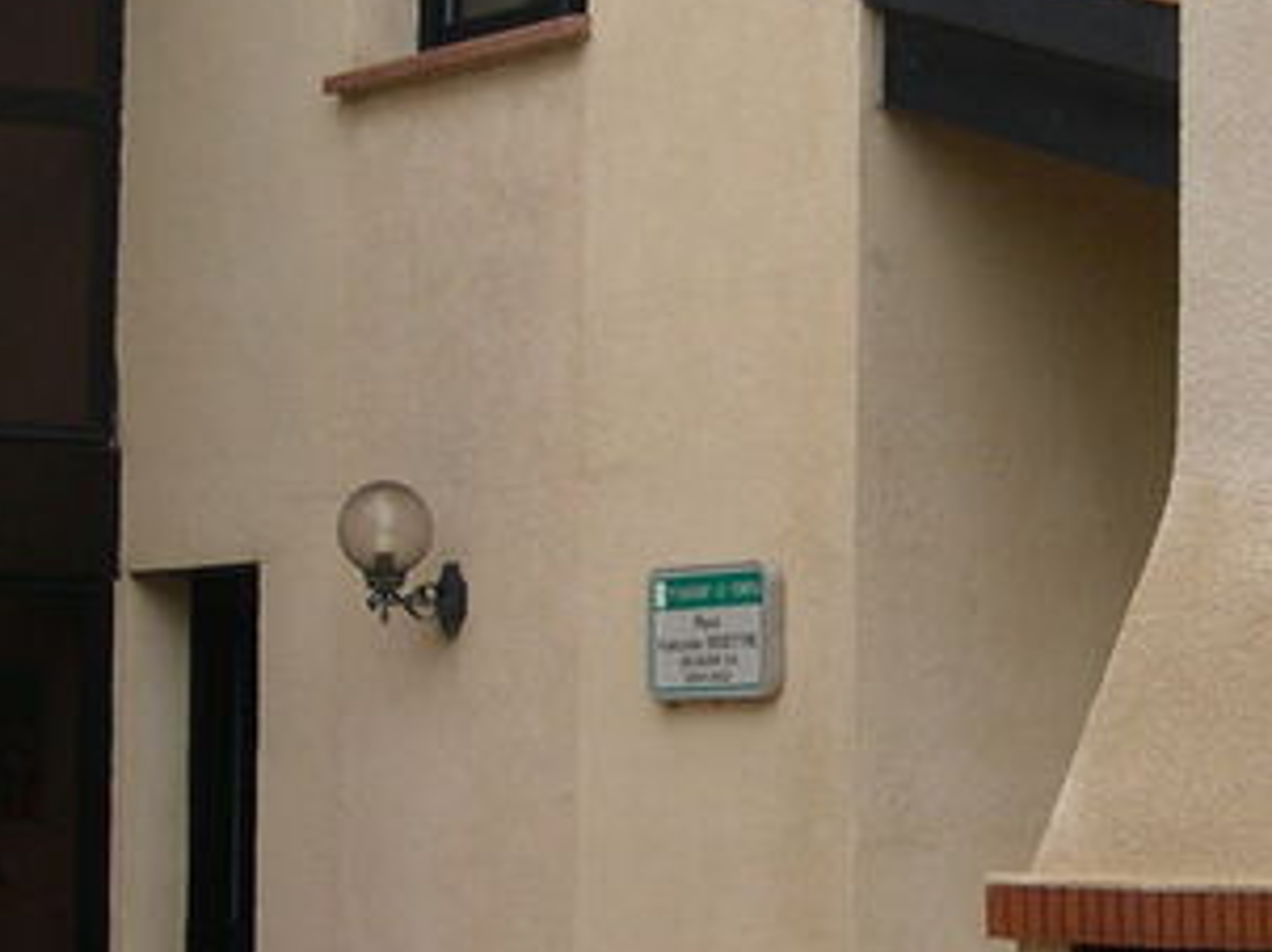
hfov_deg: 15.7
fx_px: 4626
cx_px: 691
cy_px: 375
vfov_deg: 11.7
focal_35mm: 126
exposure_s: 1/546
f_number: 2.8
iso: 100
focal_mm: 8
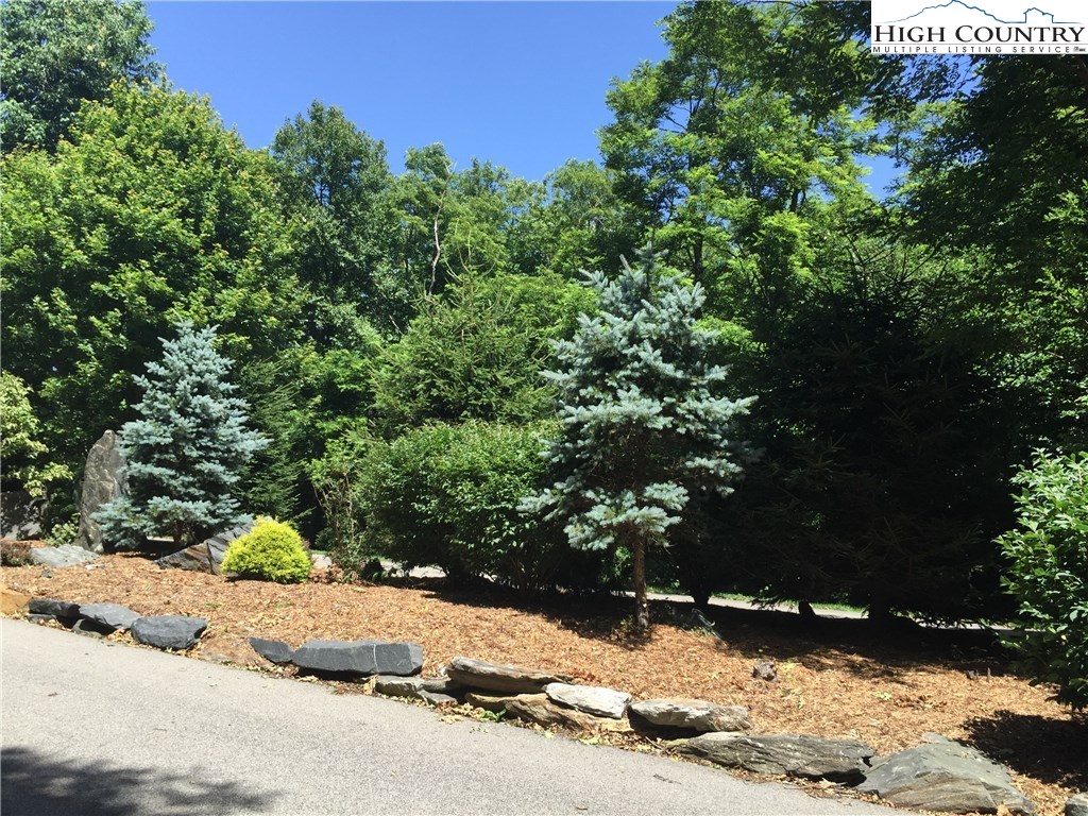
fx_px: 911
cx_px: 544
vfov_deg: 48.2
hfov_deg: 61.7
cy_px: 408
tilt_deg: +7.9
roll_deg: -1.1
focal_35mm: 29
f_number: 2.2
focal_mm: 4.15
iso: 32
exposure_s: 1/775
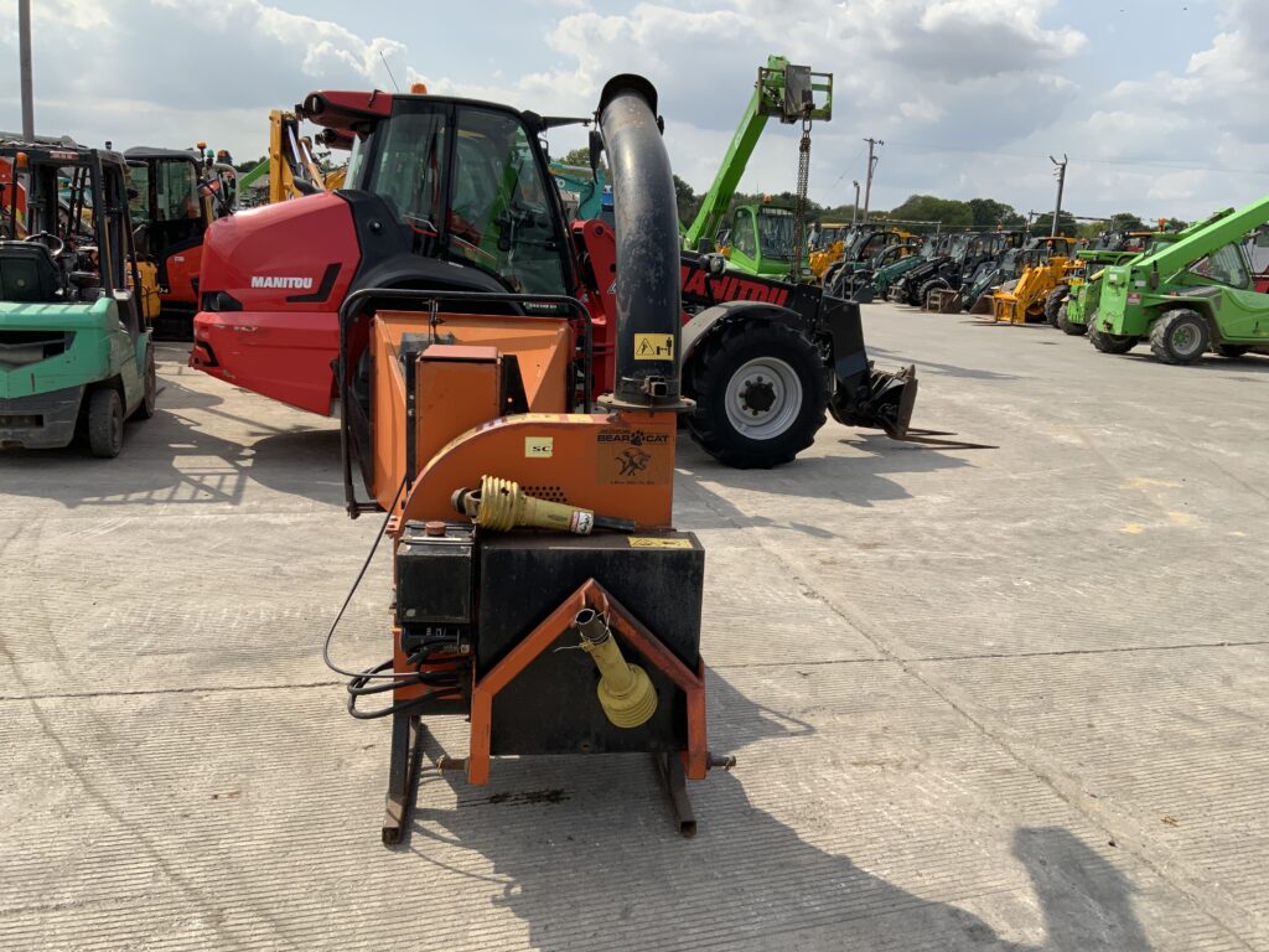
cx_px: 634
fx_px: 1063
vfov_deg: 48.2
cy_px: 476
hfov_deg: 61.7
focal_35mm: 29
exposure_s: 1/1626
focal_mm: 3
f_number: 1.8
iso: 16
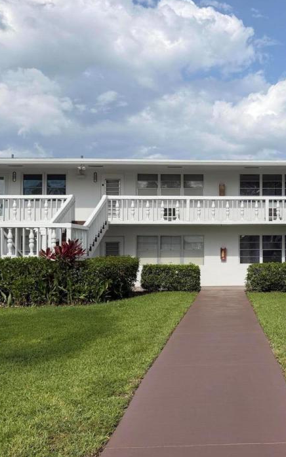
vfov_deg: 55.3
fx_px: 437
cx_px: 243
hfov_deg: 34.7
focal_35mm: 35
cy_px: 233
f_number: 1.78
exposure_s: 1/5714
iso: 80
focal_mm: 6.76
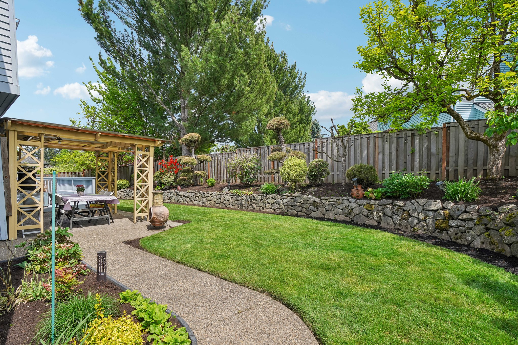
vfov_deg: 73.7
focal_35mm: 16
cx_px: 259
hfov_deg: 96.7
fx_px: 230
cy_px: 172
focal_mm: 16
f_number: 8
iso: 400
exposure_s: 1/400
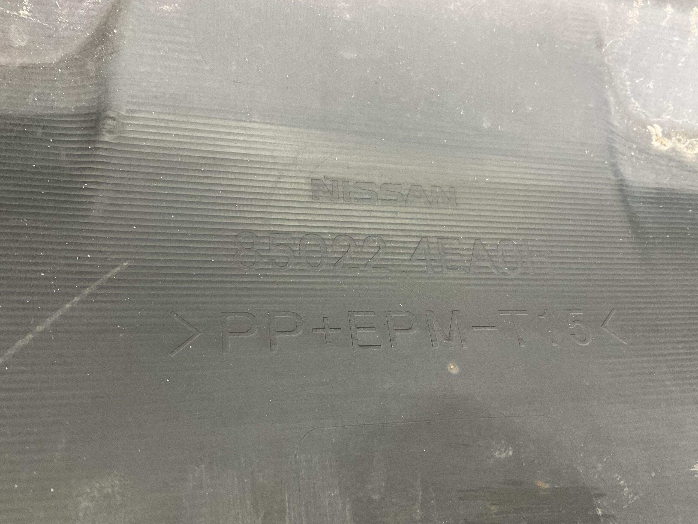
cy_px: 262
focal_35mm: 29
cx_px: 349
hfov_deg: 61.7
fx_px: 585
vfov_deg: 48.2
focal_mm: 3
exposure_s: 1/60
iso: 80
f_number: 1.8
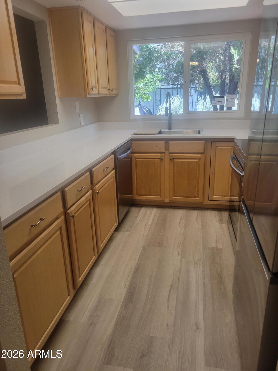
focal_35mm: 26
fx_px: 278
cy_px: 186
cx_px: 139
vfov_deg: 67.3
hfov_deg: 53.1
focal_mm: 5.4
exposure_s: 1/120
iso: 100
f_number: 1.8
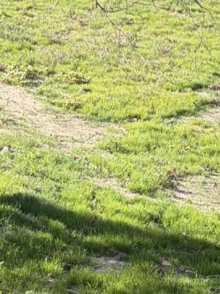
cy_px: -10
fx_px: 1212
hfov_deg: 10.2
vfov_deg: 13.6
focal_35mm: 143
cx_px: -58
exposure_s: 1/1263
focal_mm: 5.96
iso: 64
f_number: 1.6
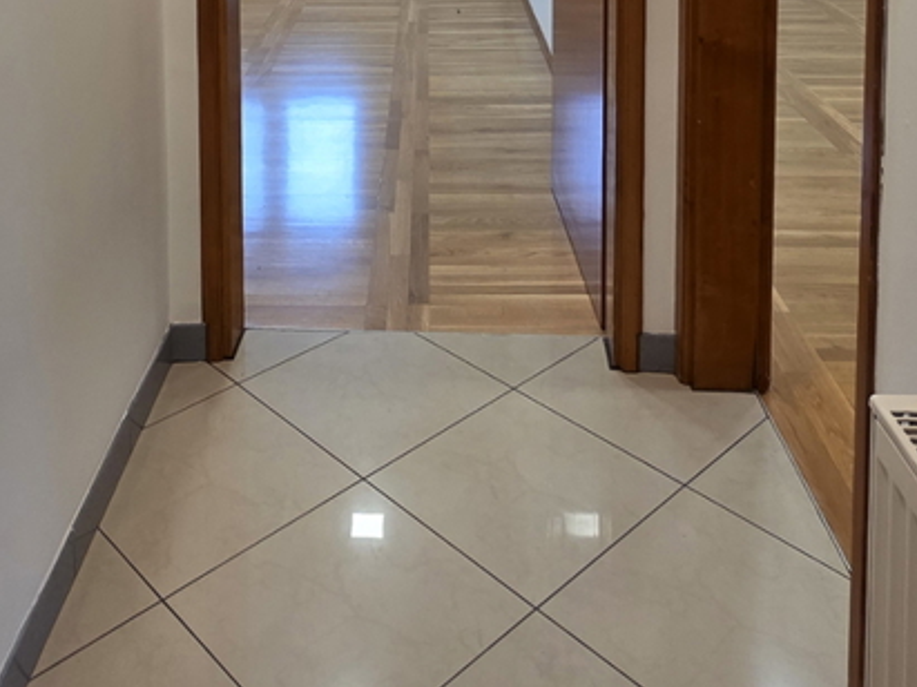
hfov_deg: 48.9
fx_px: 1006
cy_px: -172
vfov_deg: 30.8
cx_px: 402
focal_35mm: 38
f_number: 1.9
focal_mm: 2.2
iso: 125
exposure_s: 1/100
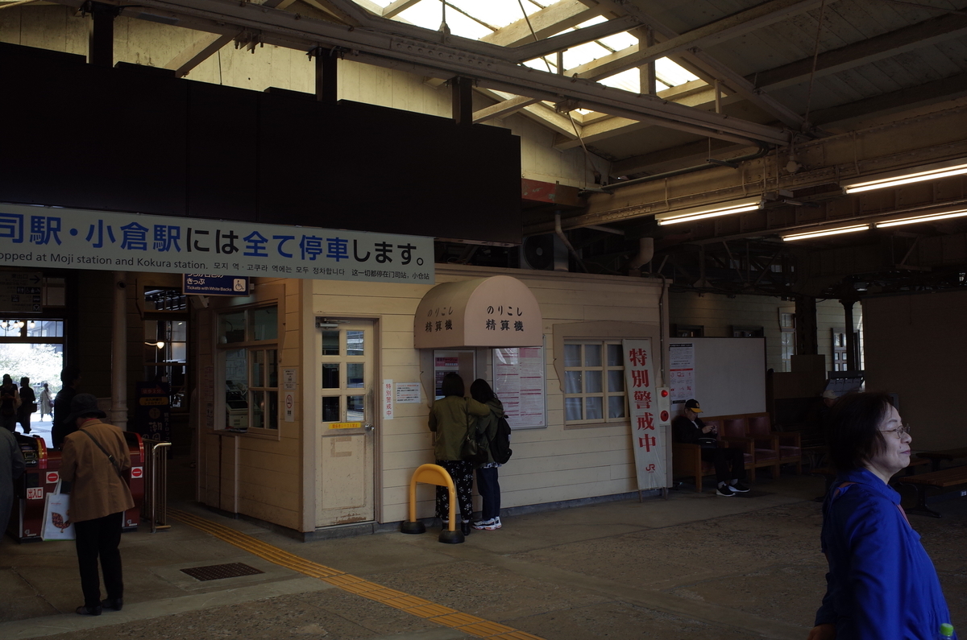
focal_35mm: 35
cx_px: 484
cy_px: 320
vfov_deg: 37.7
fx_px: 938
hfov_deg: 54.5
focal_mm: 18.3
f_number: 5.6
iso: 200
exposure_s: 1/100
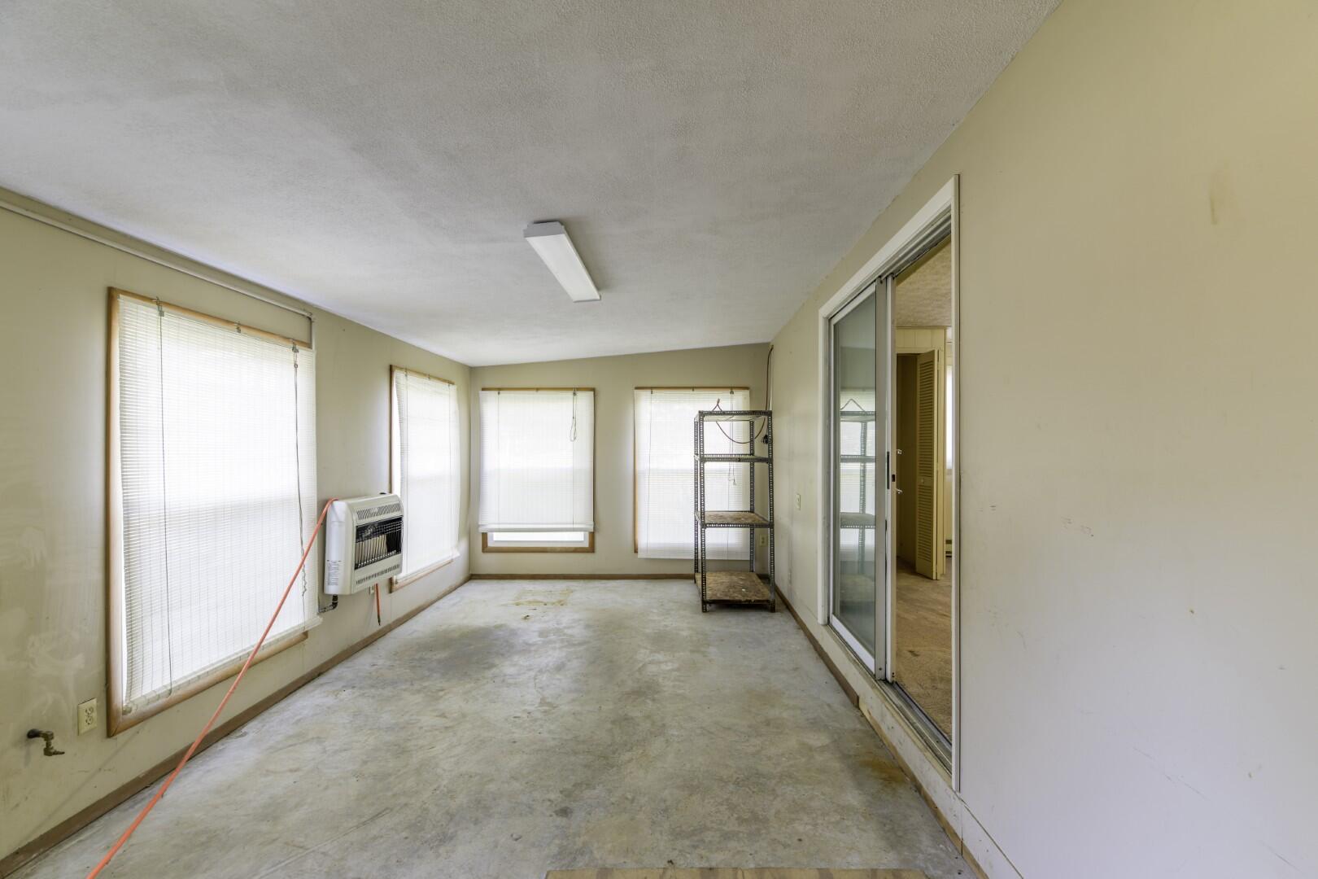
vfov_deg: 77.3
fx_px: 549
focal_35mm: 15
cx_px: 659
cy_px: 440
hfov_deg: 100.4
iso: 64
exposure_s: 1/1.67
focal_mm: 15
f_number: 5.6
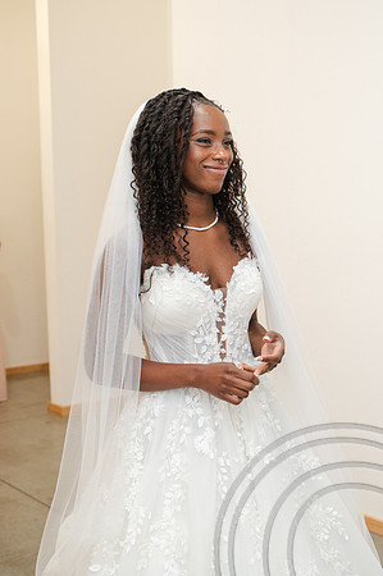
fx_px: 861
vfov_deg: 37.0
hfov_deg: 23.8
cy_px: 295
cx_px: 398
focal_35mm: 54
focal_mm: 35
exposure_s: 1/200
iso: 800
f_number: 3.2
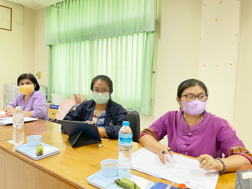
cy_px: 94
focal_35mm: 26
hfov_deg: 67.3
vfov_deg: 53.1
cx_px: 126
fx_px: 189
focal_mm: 4.2
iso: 100
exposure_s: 1/50
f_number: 1.6
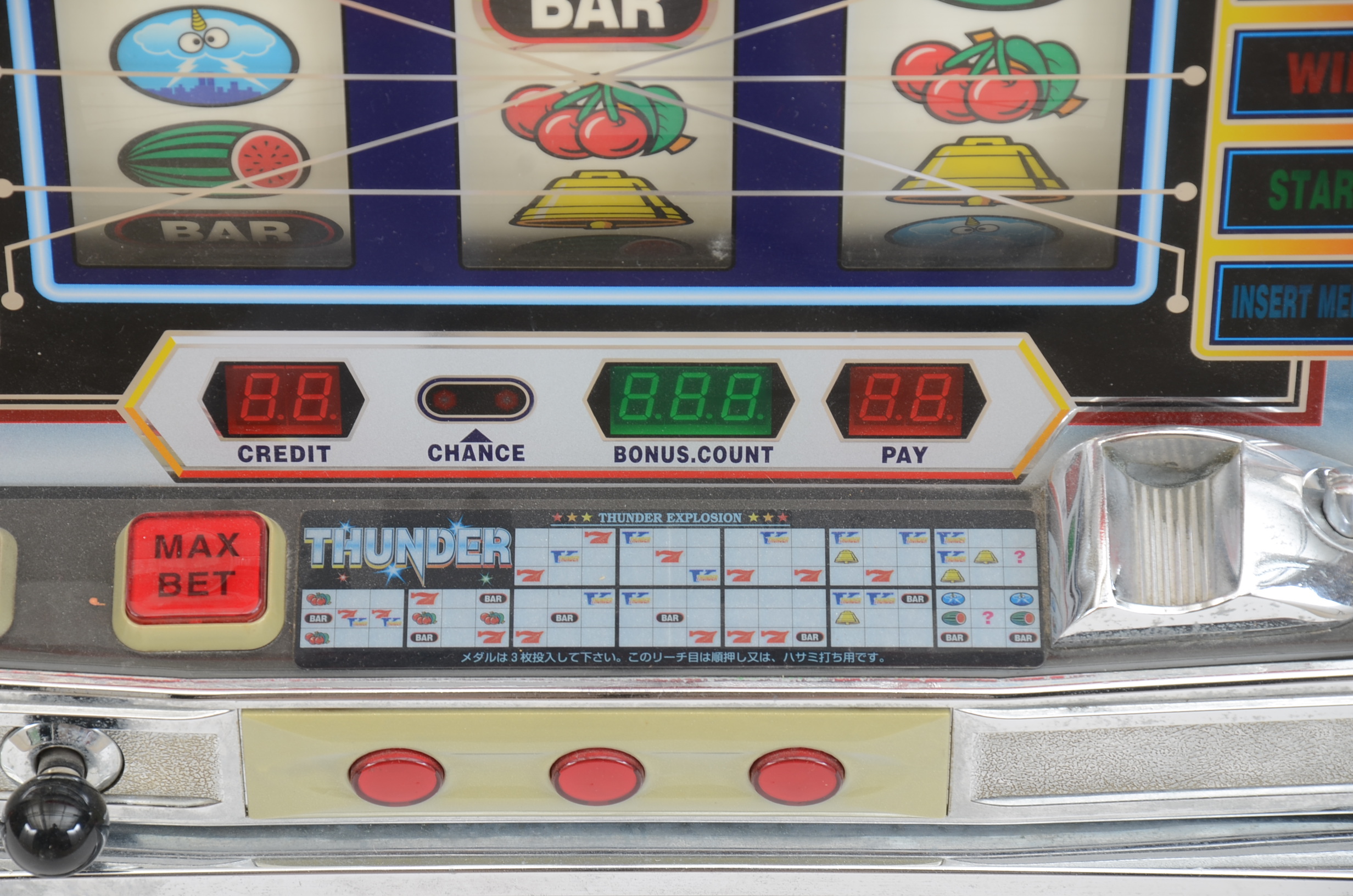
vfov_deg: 8.7
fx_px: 5907
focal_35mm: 158
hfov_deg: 13.1
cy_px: 448
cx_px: 676
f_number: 9
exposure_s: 1/80
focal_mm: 105
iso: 100
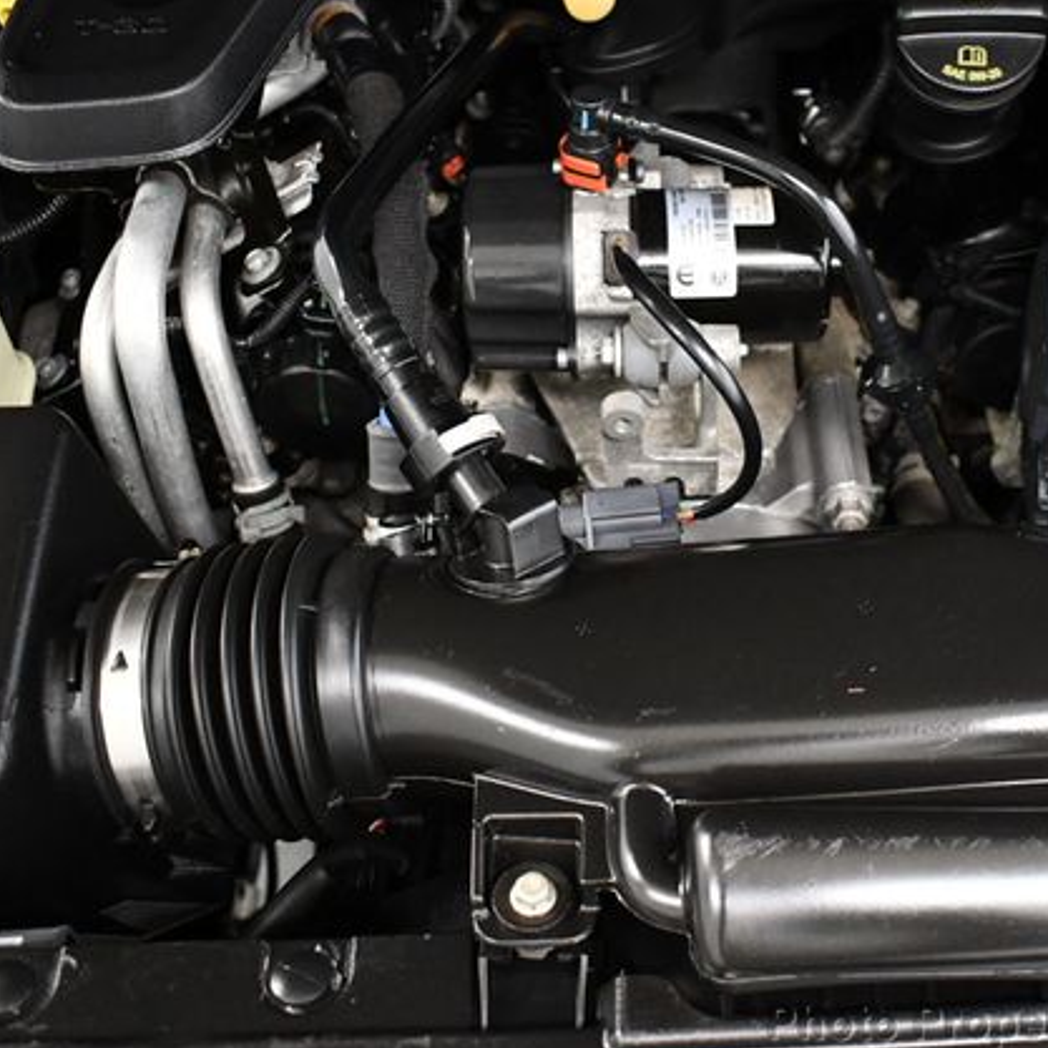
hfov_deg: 35.5
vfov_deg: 36.1
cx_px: 736
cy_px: 533
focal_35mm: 47
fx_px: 1610
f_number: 3.5
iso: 3200
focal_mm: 18
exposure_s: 1/80
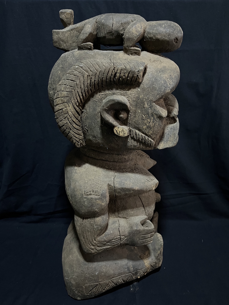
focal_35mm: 26
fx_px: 229
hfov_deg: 53.1
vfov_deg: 67.3
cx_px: 114
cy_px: 152
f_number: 1.6
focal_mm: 5.1
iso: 800
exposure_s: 1/30
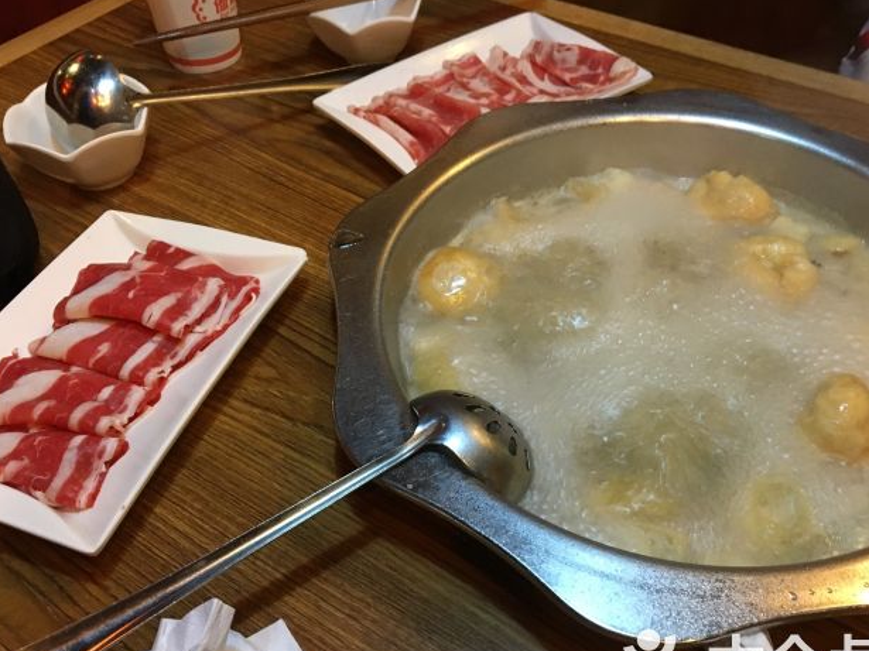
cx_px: 483
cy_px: 365
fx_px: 828
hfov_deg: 55.2
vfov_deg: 42.9
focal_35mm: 33
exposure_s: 1/17
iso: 200
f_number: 2.2
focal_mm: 4.15
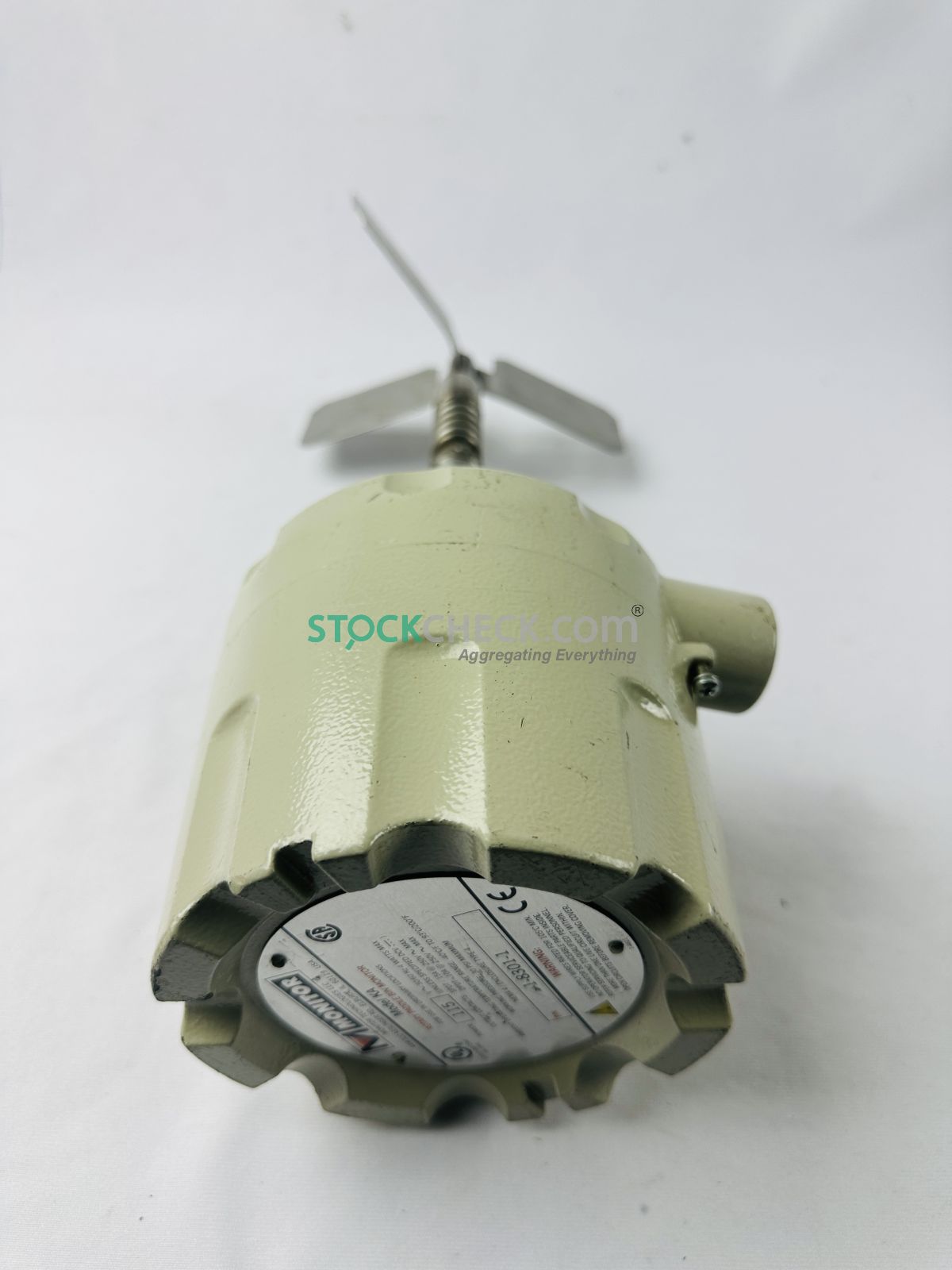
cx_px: 476
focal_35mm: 24
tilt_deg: -44.9
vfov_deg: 71.6
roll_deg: -3.9
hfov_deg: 56.8
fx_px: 880
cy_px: 635
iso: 64
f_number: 1.78
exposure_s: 1/120
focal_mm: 6.86
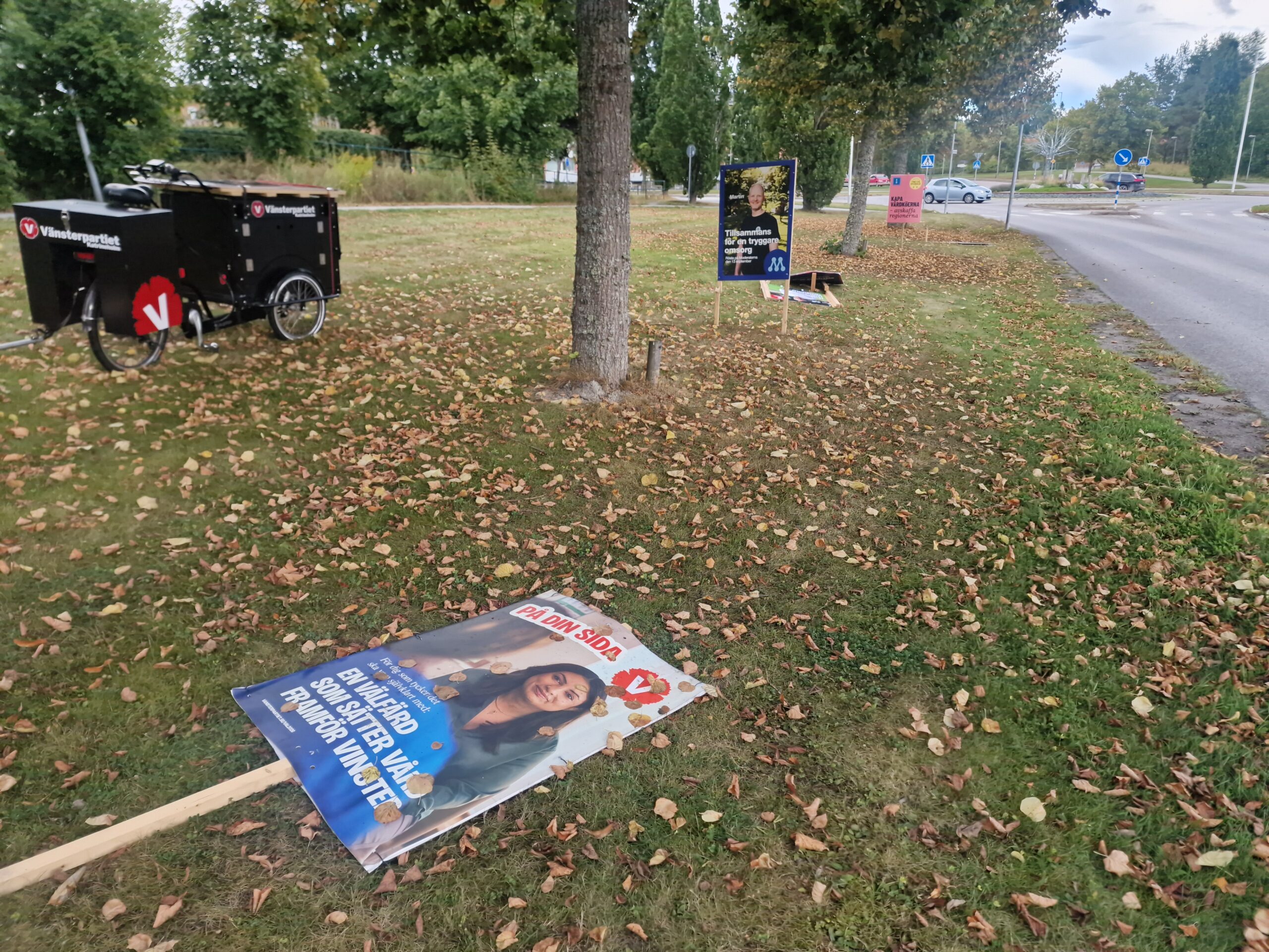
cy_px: 476
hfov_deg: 73.9
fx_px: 843
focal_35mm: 23
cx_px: 634
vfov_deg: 58.9
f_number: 1.8
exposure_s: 1/180
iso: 50
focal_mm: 6.4
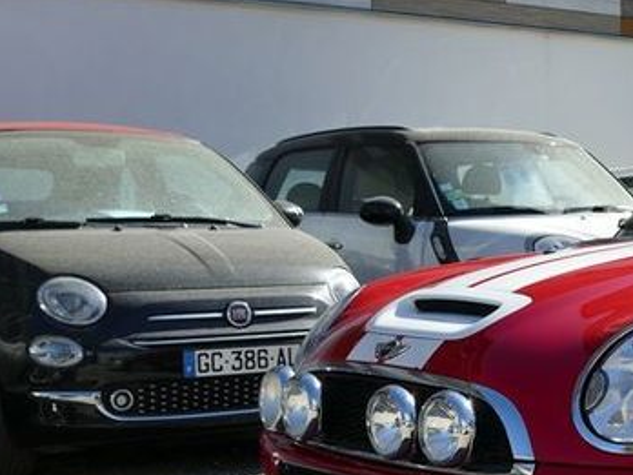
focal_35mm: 83
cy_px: 341
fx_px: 1518
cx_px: 833
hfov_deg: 21.3
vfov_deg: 17.7
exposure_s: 1/1000
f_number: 3
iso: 125
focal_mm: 11.1
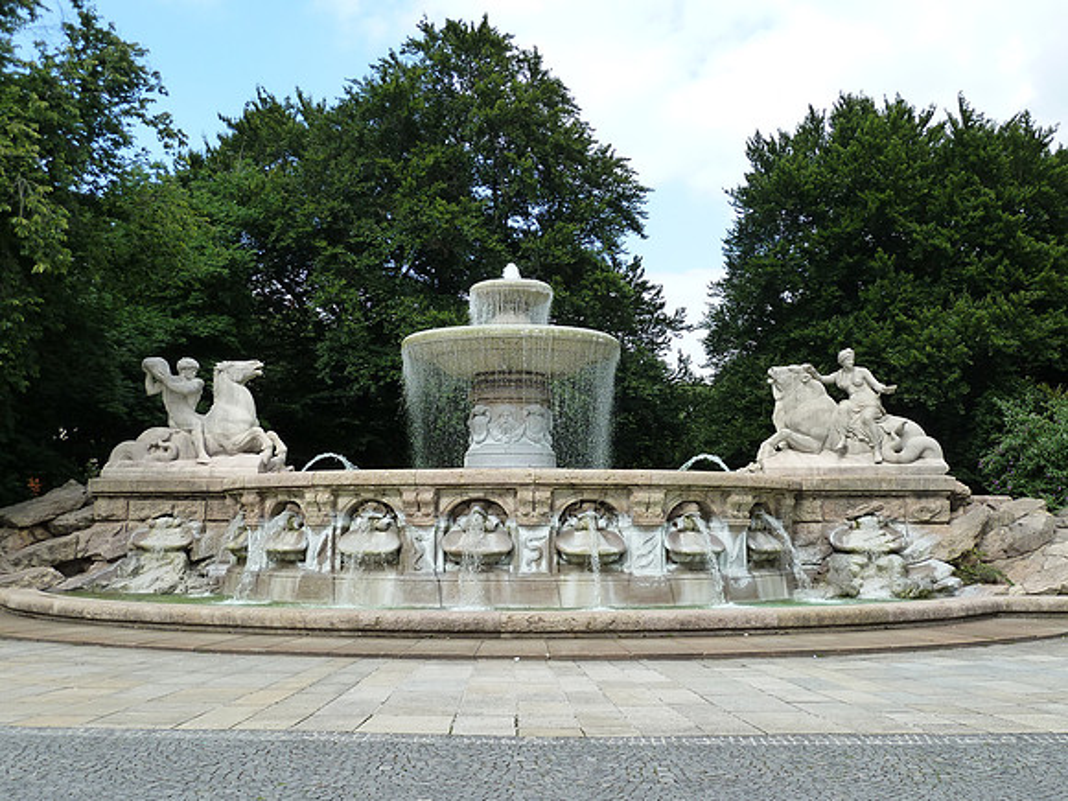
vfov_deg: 40.7
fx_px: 1080
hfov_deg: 52.6
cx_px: 534
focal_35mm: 35
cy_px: 400
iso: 125
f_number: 4
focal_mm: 5.7
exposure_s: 1/250
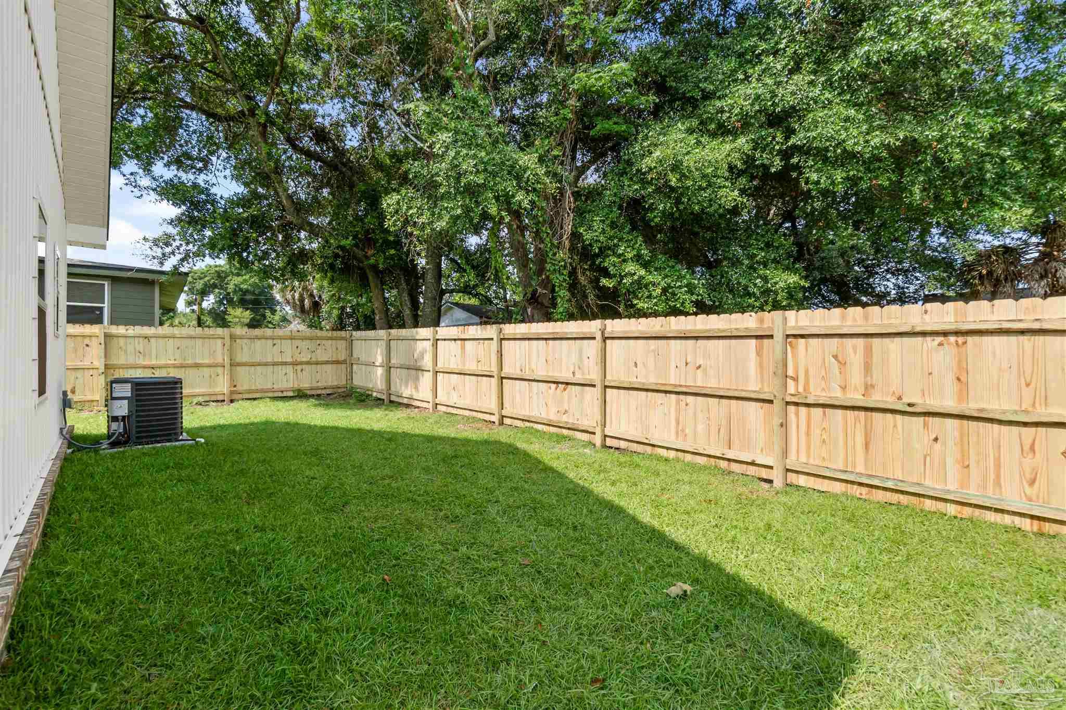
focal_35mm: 15
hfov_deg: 100.4
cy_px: 355
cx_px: 533
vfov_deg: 77.3
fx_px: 444
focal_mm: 10
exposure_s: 1/500
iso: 320
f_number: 9
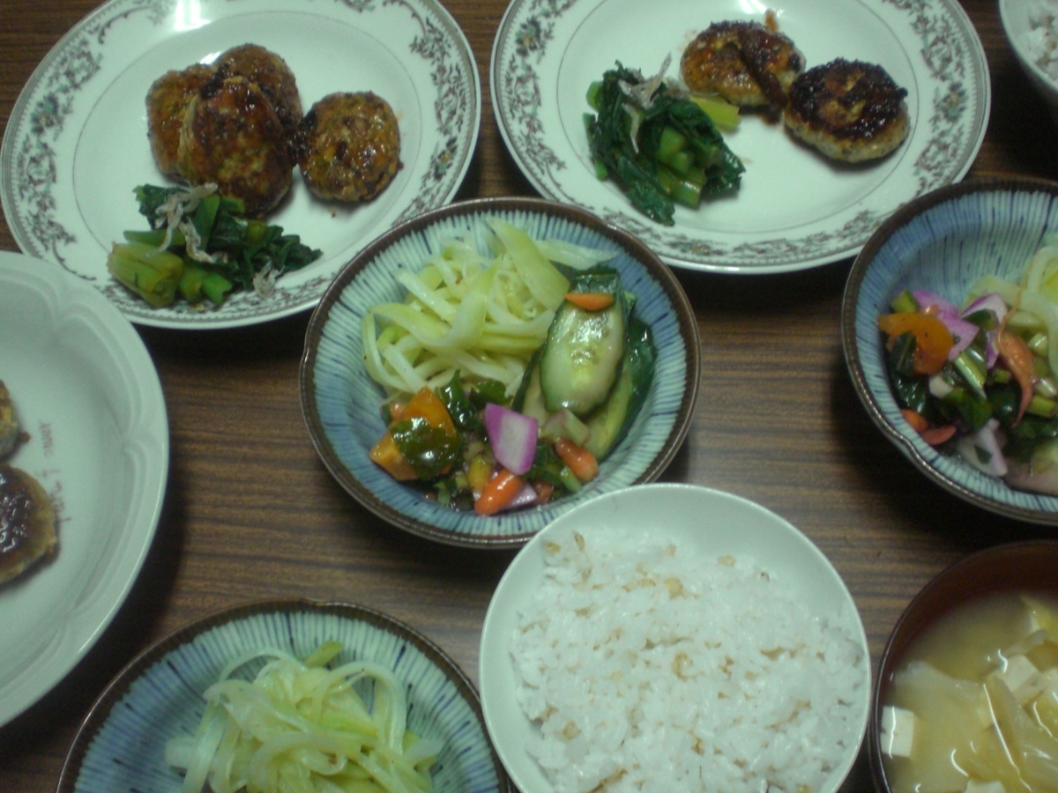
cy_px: 396
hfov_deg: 49.0
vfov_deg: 37.7
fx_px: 1161
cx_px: 529
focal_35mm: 38
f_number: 3.1
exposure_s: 1/25
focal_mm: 6.3
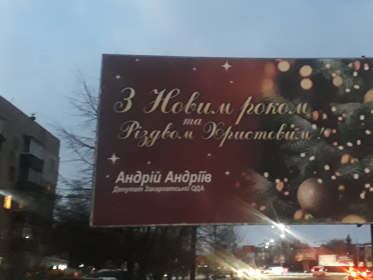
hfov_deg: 43.6
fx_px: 452
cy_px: 151
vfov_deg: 34.3
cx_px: 270
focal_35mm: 42
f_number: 1.9
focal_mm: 3.6
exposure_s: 1/10
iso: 800
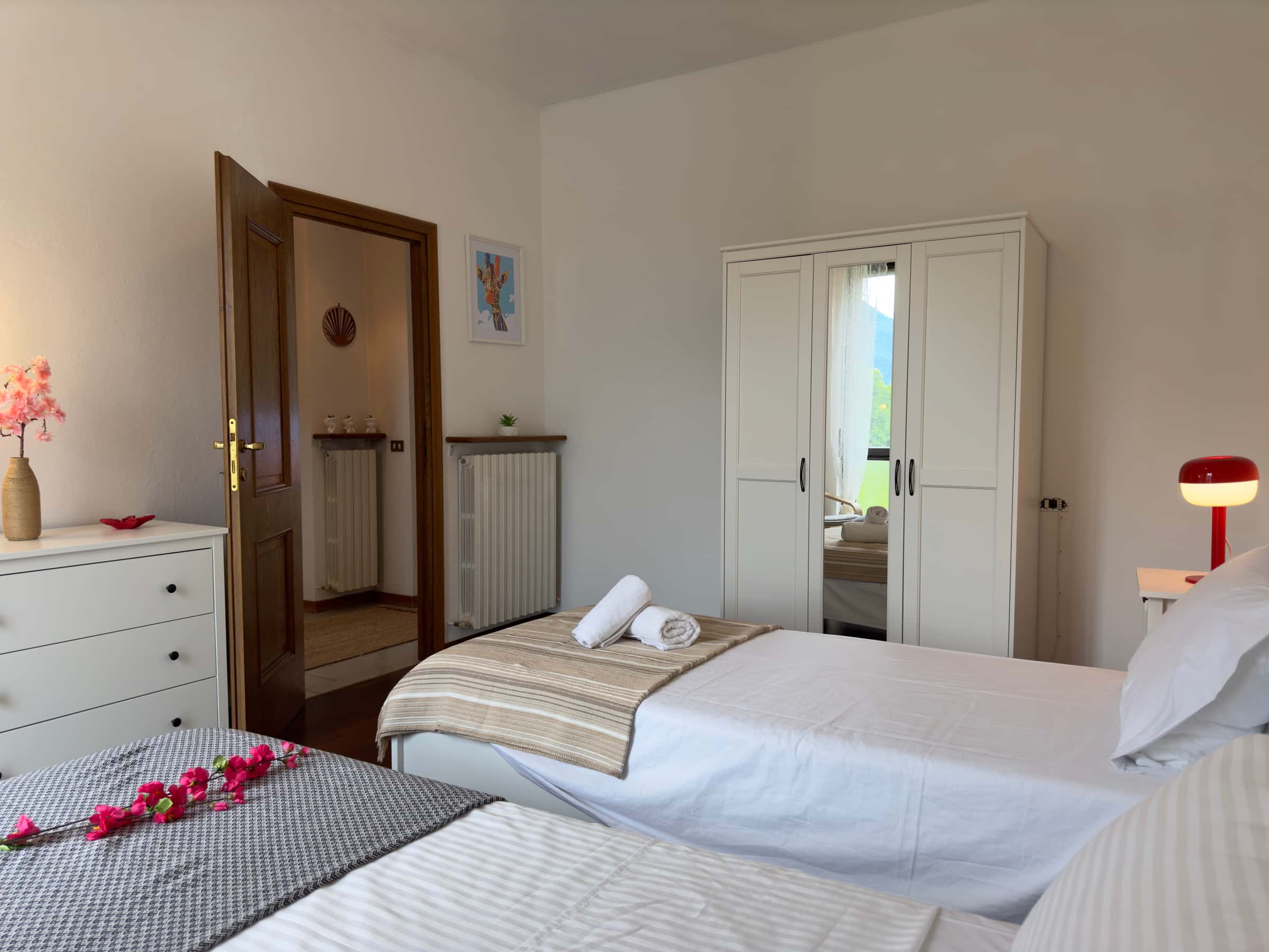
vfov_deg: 56.8
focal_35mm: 24
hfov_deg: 71.6
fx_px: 880
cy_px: 476
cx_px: 634
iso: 80
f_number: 1.78
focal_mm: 6.76
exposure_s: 1/100
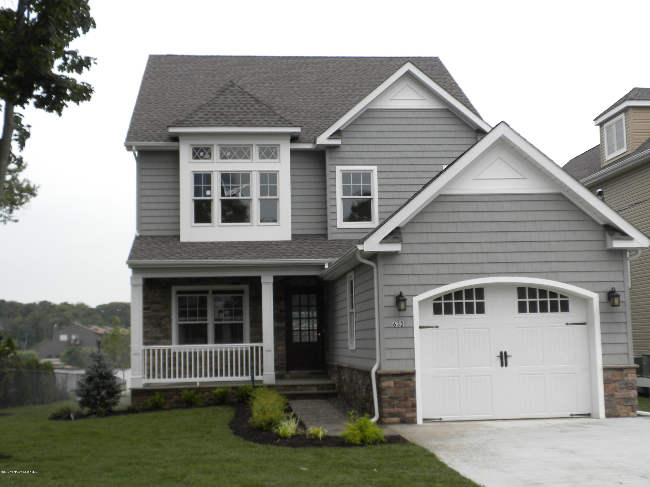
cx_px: 325
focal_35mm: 52
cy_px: 244
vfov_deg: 28.0
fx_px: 976
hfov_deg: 36.8
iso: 64
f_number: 4.3
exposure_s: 1/250
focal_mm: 9.1
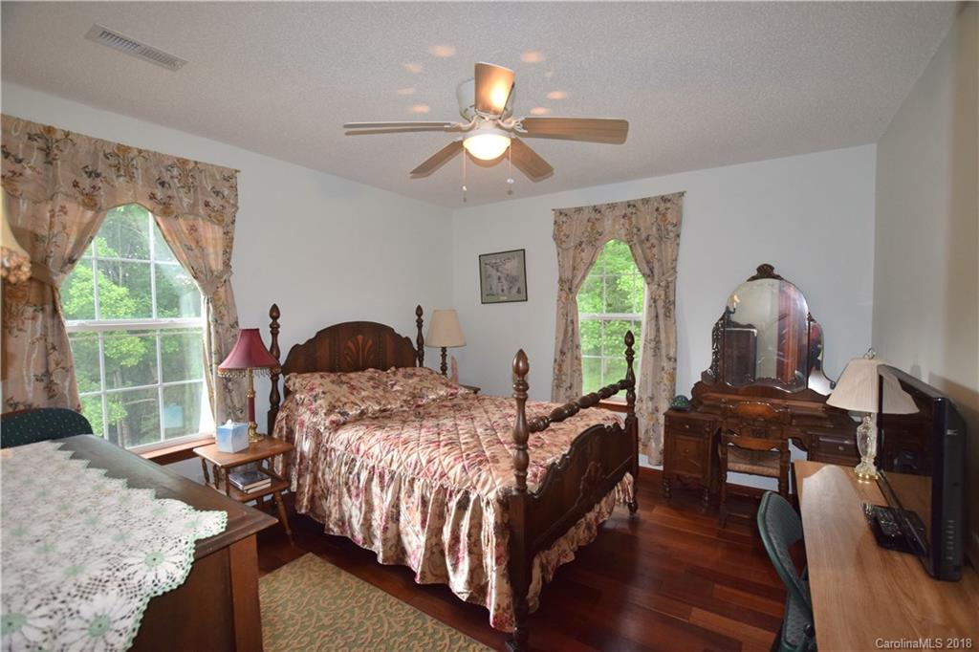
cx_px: 490
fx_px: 408
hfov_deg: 100.4
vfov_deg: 77.3
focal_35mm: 15
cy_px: 326
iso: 800
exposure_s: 1/80
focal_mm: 10
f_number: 4.5
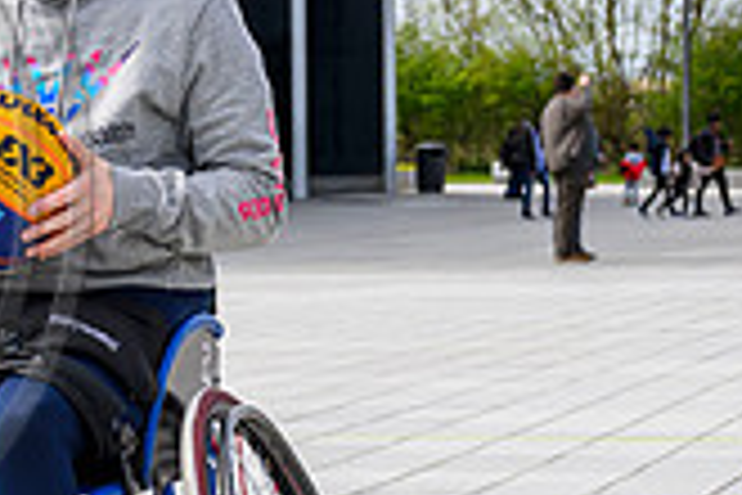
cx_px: -373
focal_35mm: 148
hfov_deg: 13.1
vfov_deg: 9.3
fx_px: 3050
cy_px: 178
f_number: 5
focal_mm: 42
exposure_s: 1/2000
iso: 500
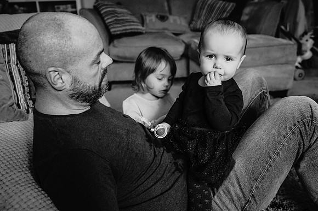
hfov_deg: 54.5
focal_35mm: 35
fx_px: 309
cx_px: 159
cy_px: 106
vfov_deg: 37.8
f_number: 3.5
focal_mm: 35
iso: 1000
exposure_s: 1/160
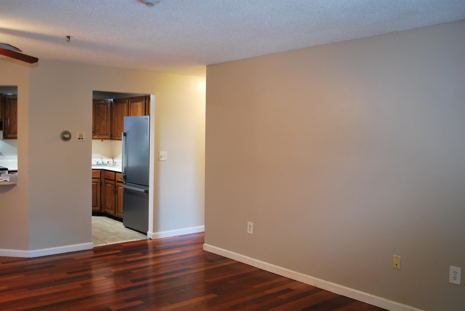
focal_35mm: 33
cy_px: 156
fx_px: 427
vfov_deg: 40.1
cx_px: 232
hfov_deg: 57.2
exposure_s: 1/13
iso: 400
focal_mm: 22
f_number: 4
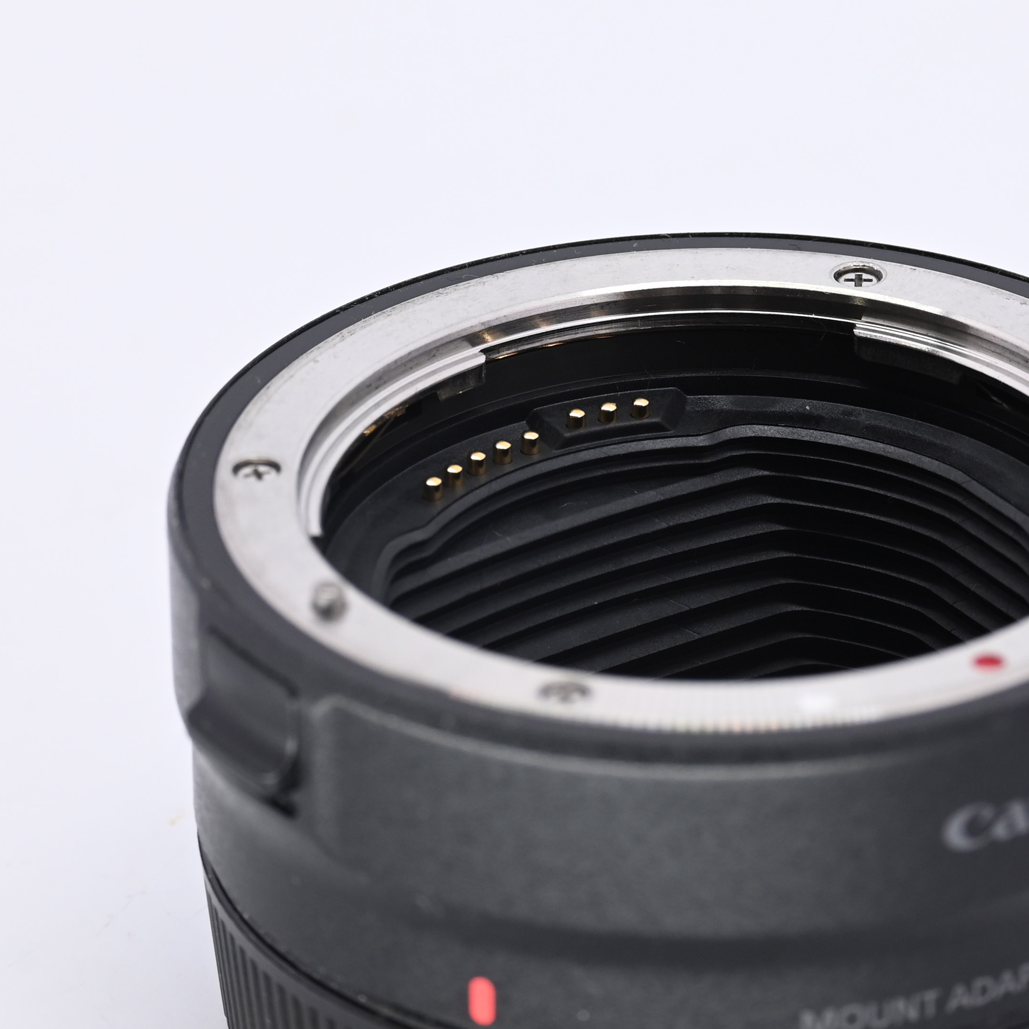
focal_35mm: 288
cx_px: 631
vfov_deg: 6.1
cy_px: 452
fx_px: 9686
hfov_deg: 6.1
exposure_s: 1/160
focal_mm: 125
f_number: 9
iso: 500
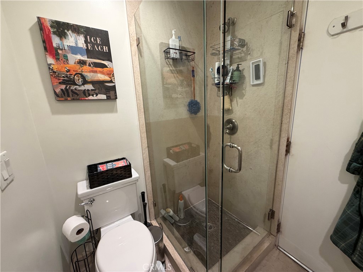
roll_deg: +2.4
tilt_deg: -12.2
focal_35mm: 14
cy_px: 136
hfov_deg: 102.1
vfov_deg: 85.7
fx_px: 147
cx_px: 182
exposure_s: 1/60
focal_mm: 2.22
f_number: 2.2
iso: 250
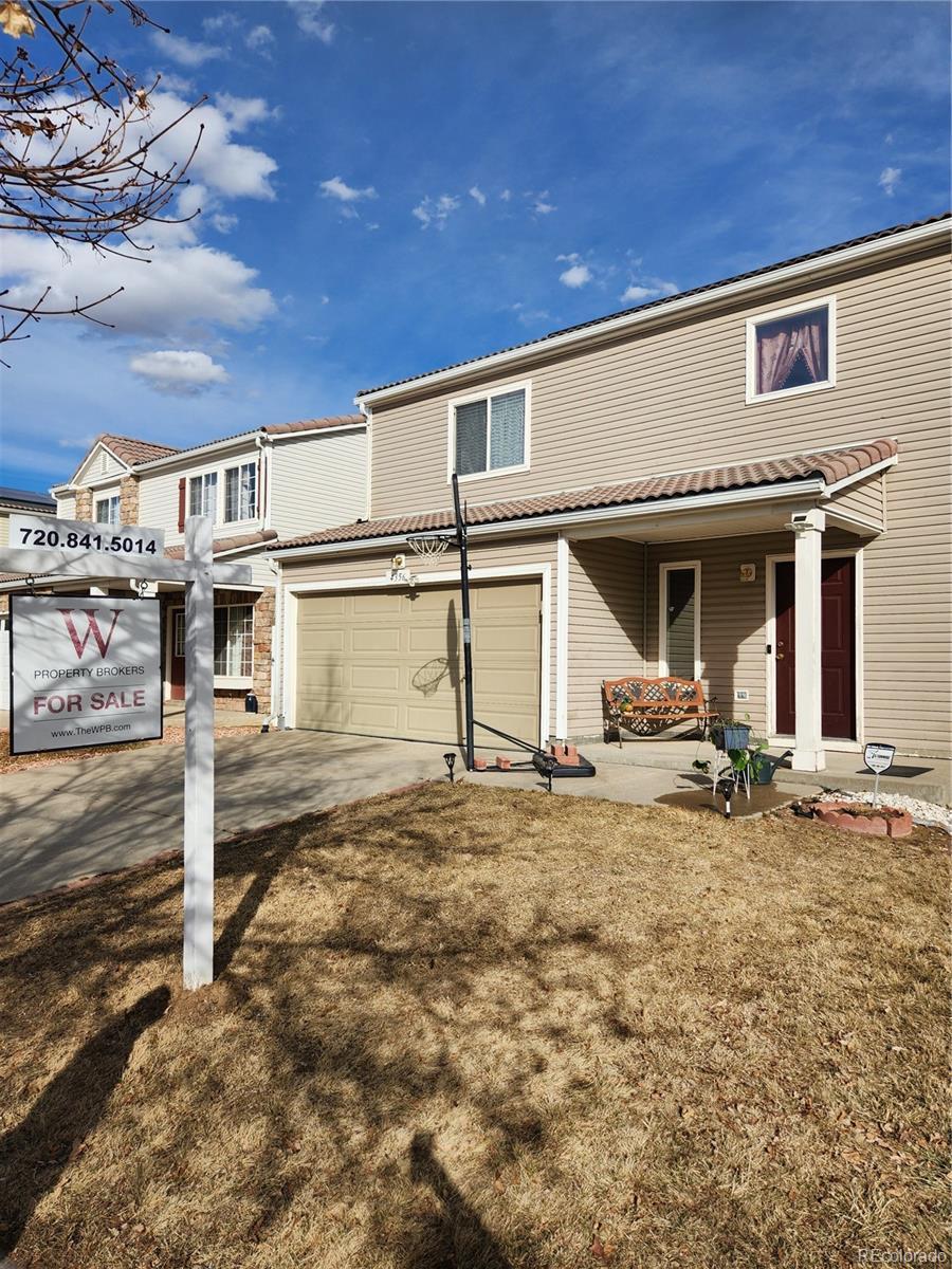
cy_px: 634
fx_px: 843
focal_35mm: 23
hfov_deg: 58.9
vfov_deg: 73.9
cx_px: 476
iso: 20
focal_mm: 5.4
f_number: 1.8
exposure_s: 1/2551
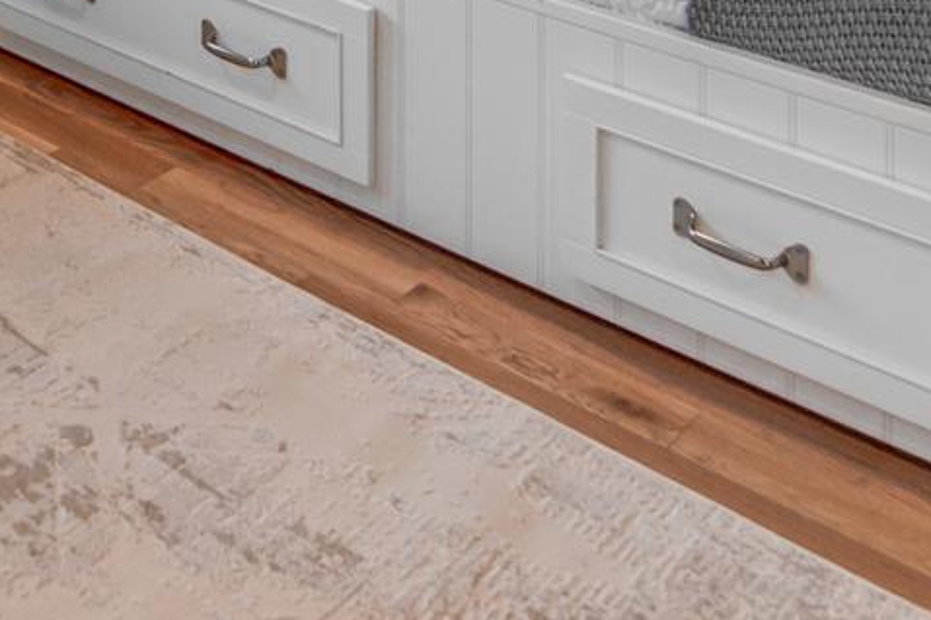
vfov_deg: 17.0
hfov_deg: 31.0
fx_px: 1551
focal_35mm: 60
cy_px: -604
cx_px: -2
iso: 280
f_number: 4
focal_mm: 14
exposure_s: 1/250
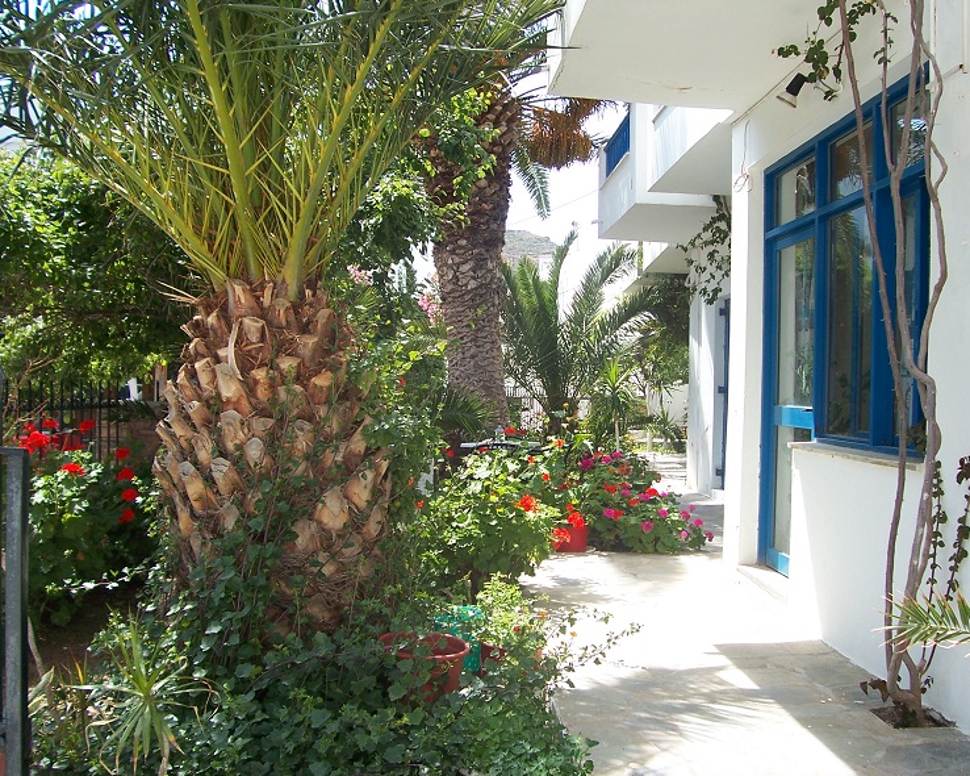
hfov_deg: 50.3
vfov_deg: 41.1
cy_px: 394
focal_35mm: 36
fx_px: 1033
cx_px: 488
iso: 80
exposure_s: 1/400
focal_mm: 5.6
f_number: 2.7
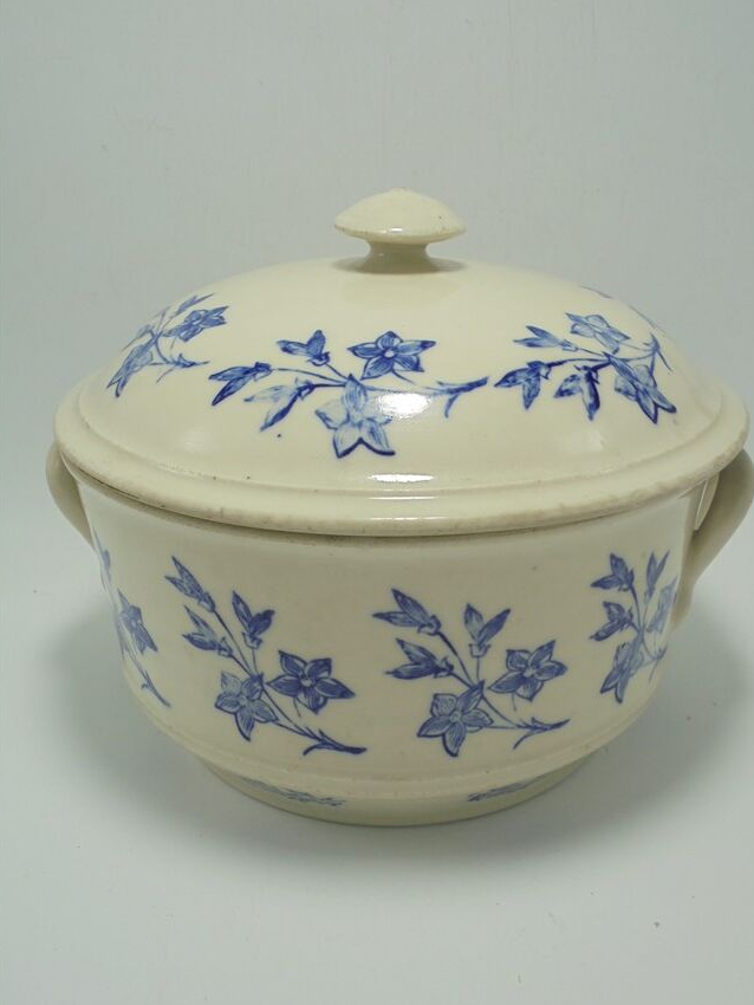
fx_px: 1045
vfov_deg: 51.3
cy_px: 511
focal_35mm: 36
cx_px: 394
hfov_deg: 39.7
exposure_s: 1/100
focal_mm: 6.1
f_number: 4
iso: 100
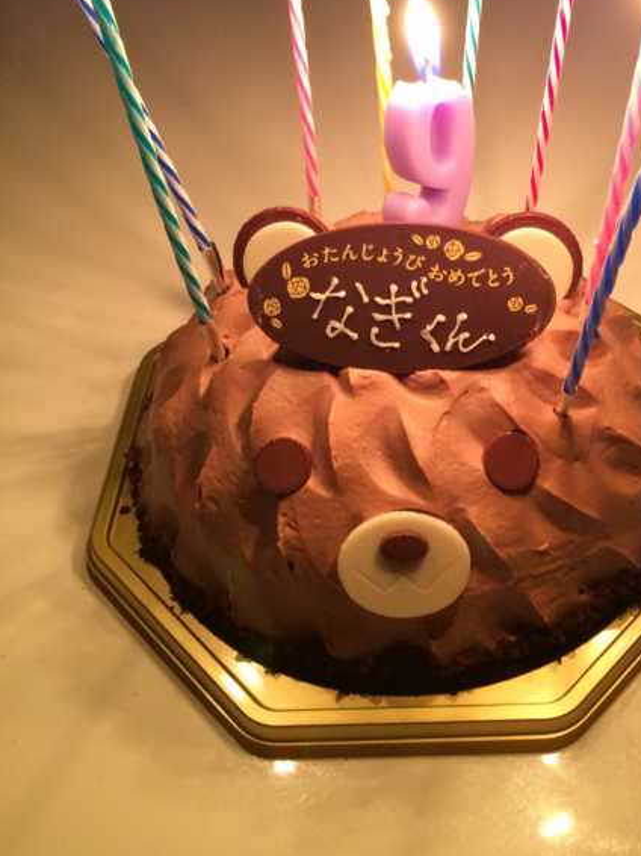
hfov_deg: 34.6
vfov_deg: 45.1
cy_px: 280
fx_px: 1013
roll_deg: +2.1
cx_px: 451
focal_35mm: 41
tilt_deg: -42.5
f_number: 2.2
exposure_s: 1/24
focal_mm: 4.15
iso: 250
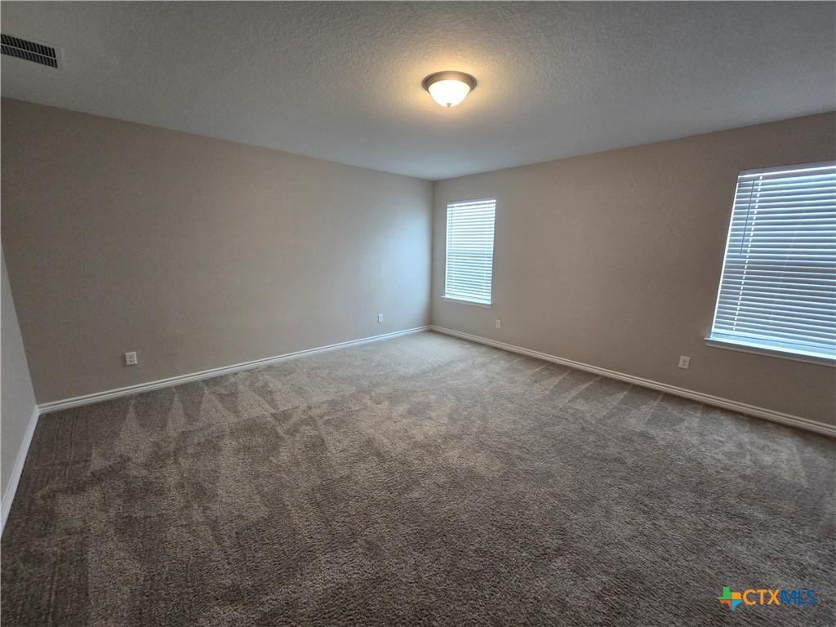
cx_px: 418
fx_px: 314
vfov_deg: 89.9
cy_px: 314
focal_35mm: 13
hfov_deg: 106.2
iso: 160
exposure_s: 1/60
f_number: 2.2
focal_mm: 2.2
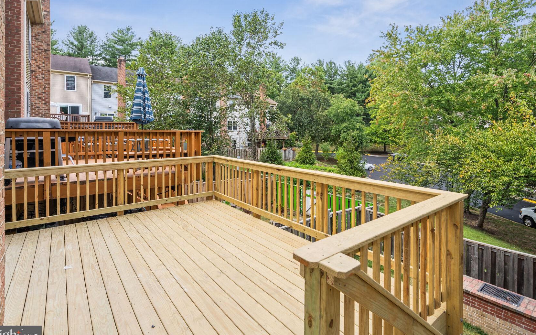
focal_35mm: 17
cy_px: 159
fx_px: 248
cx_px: 261
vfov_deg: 67.9
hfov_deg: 94.3
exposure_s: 1/100
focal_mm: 16
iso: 200
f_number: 8
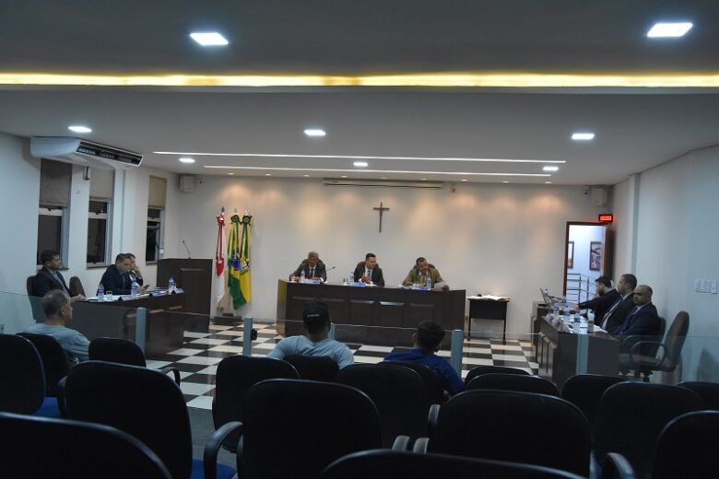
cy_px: 240
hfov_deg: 57.2
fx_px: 659
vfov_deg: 40.0
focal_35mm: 33
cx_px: 360
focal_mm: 22
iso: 3200
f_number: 5.6
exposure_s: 1/125
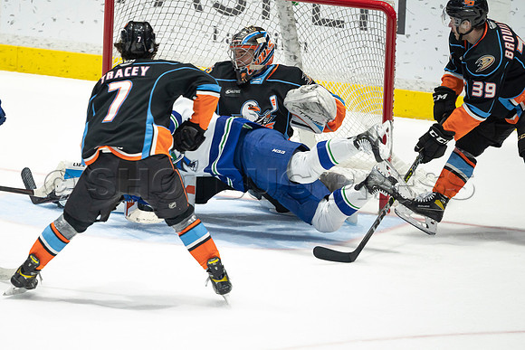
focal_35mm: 796
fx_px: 11610
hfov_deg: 2.6
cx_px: 187
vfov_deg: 1.7
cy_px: 232
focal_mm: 600
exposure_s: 1/640
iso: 1600
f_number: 4
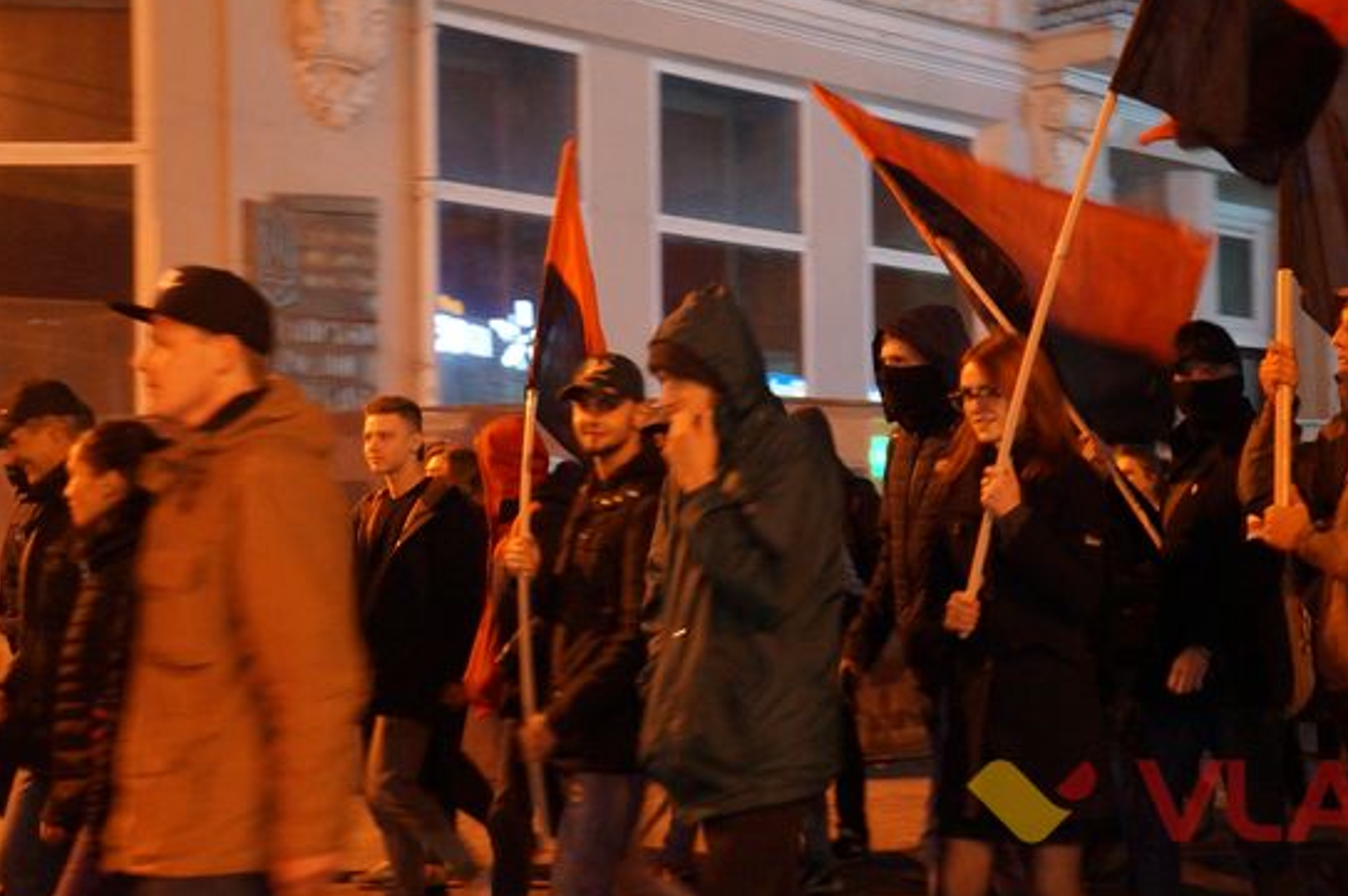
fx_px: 2170
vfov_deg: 23.3
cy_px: 465
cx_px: 817
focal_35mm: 58
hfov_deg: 34.4
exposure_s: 1/20
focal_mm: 30
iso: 3200
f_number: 4.5
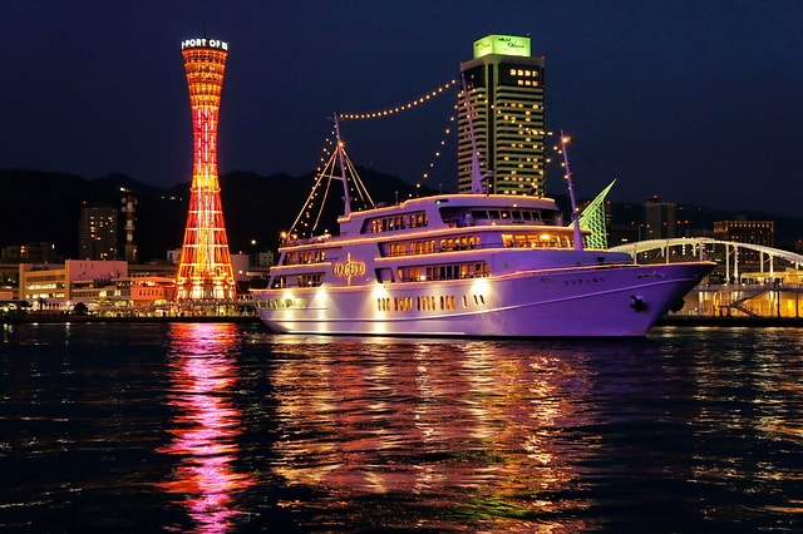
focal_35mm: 58
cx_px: 402
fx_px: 1304
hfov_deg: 34.2
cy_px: 267
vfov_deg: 23.2
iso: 800
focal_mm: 39
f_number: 8
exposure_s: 1/4
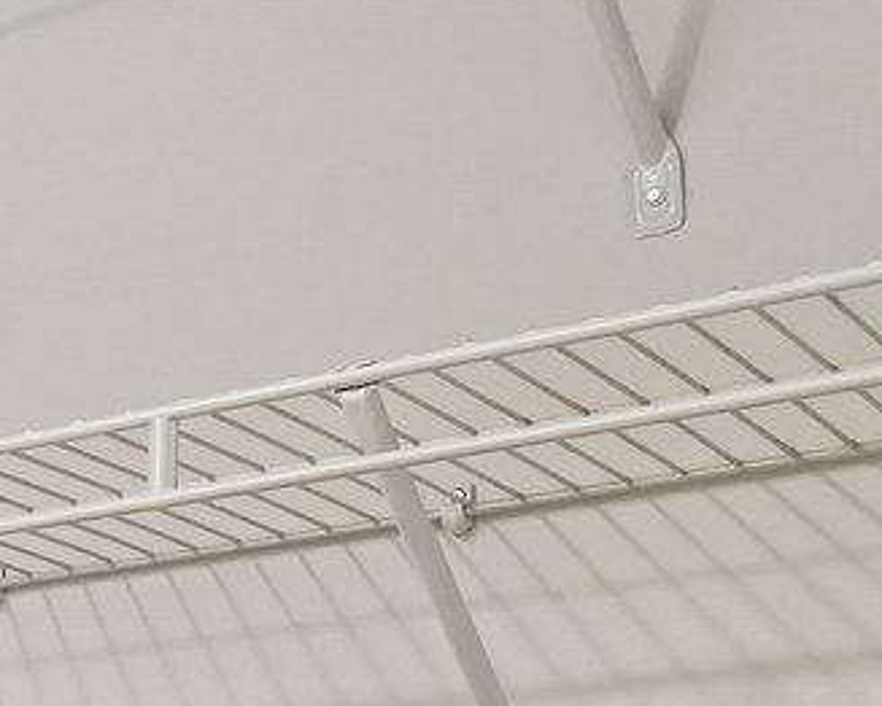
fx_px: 2455
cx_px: -906
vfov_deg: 14.8
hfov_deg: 15.8
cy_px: 1155
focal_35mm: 94
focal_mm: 16
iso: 1600
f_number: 8
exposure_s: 1/25
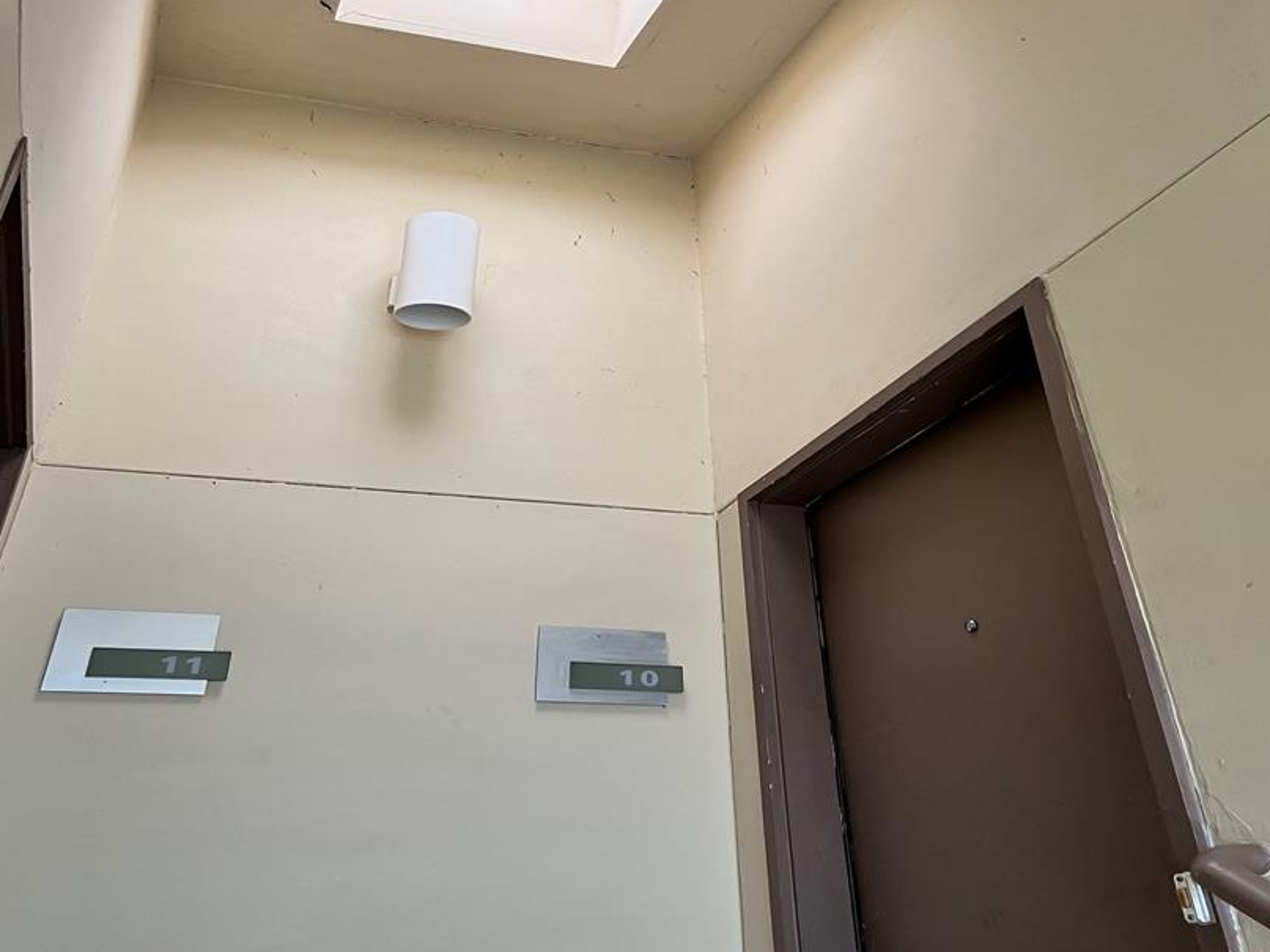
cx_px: 776
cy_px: 493
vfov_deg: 42.9
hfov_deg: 54.9
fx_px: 1211
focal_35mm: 33
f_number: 1.6
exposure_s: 1/91
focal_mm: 5.1
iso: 125
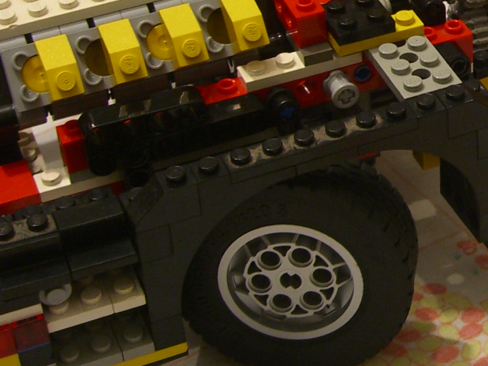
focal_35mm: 109
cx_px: 548
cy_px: 55
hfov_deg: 17.4
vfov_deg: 13.5
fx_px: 1536
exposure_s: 1/13
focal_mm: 7.9
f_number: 2.8
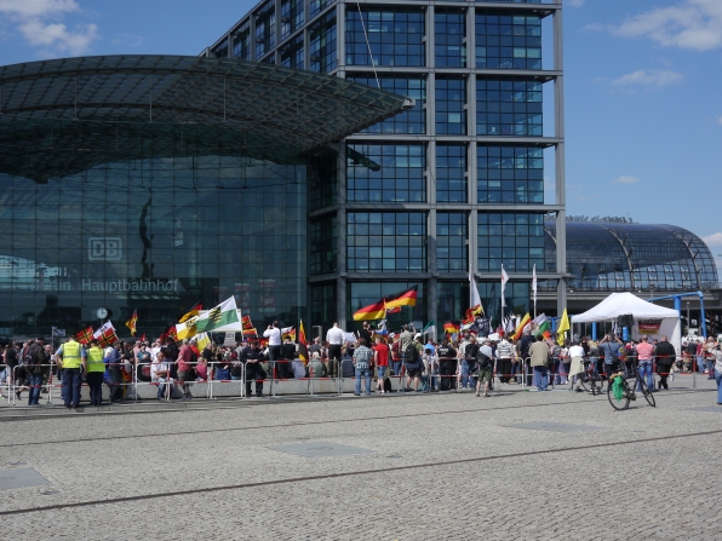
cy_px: 300
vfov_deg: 32.2
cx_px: 377
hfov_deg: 42.1
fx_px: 939
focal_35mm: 45
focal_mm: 20
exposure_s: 1/1300
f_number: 5.6
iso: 160
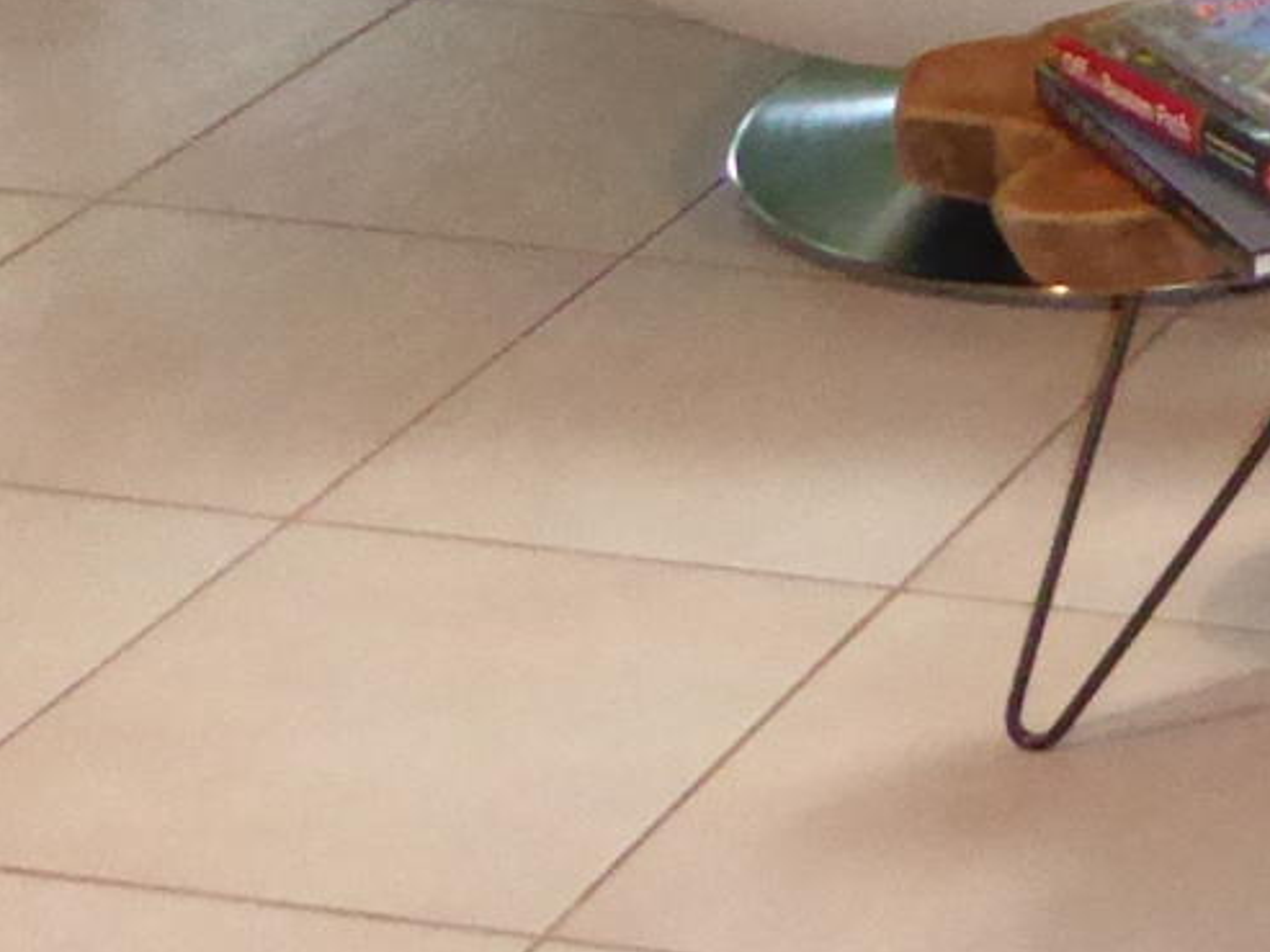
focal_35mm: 152
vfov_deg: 9.2
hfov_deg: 11.7
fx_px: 5578
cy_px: -908
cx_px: 2501
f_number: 3.3
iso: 800
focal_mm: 4.3
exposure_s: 1/60
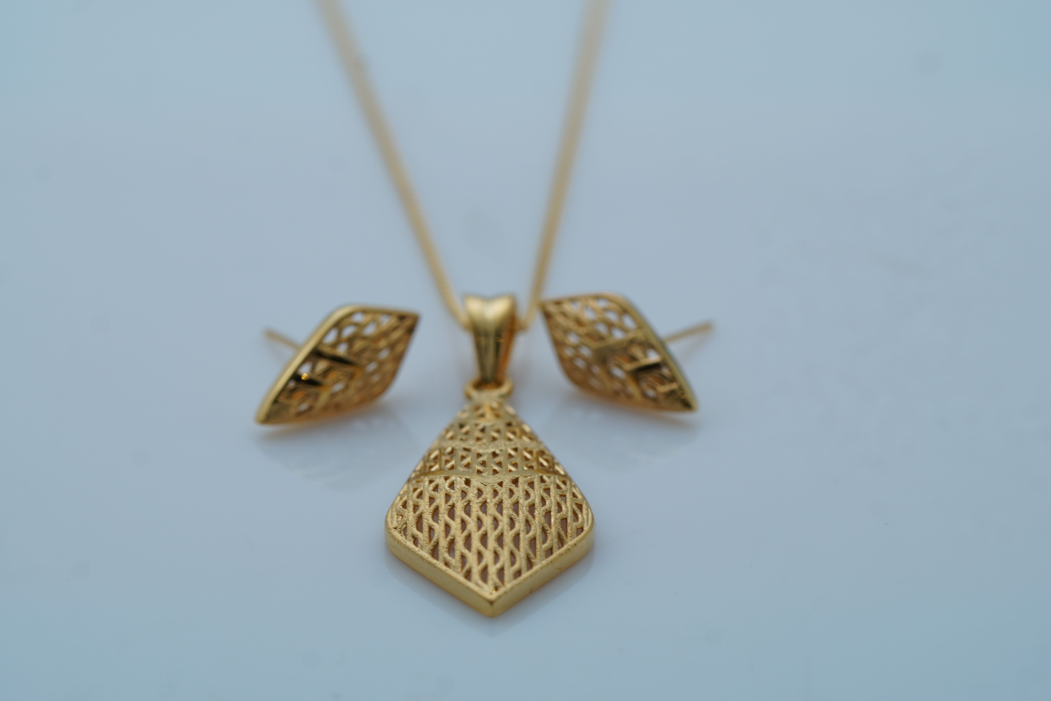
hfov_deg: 15.2
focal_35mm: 135
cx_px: 526
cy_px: 350
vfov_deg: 10.2
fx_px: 3941
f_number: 7.1
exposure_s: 1/60
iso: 125
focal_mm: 90
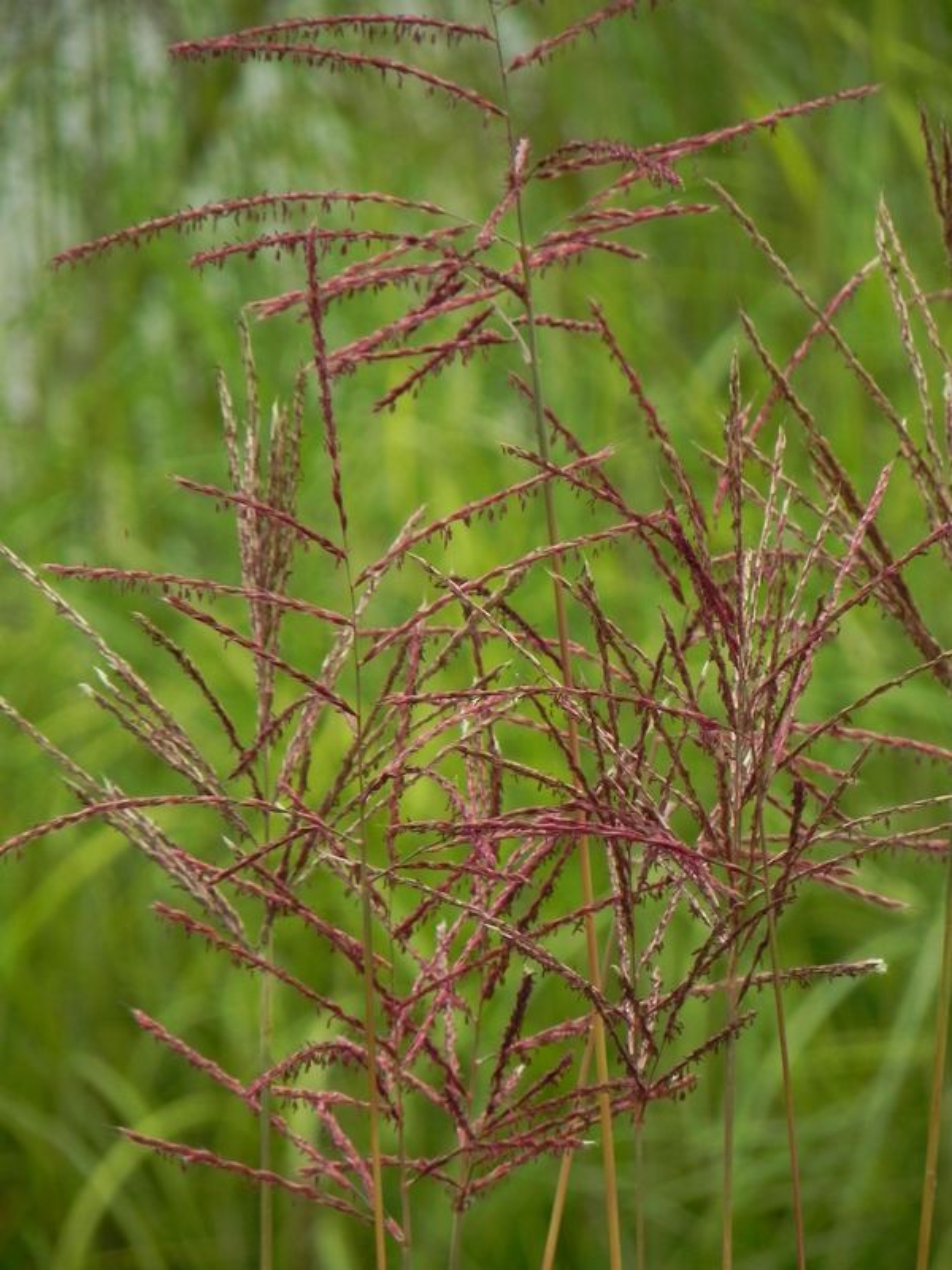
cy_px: 635
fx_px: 17638
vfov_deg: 4.1
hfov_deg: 3.1
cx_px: 476
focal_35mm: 481
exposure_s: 1/80
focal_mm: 85.6
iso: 160
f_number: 5
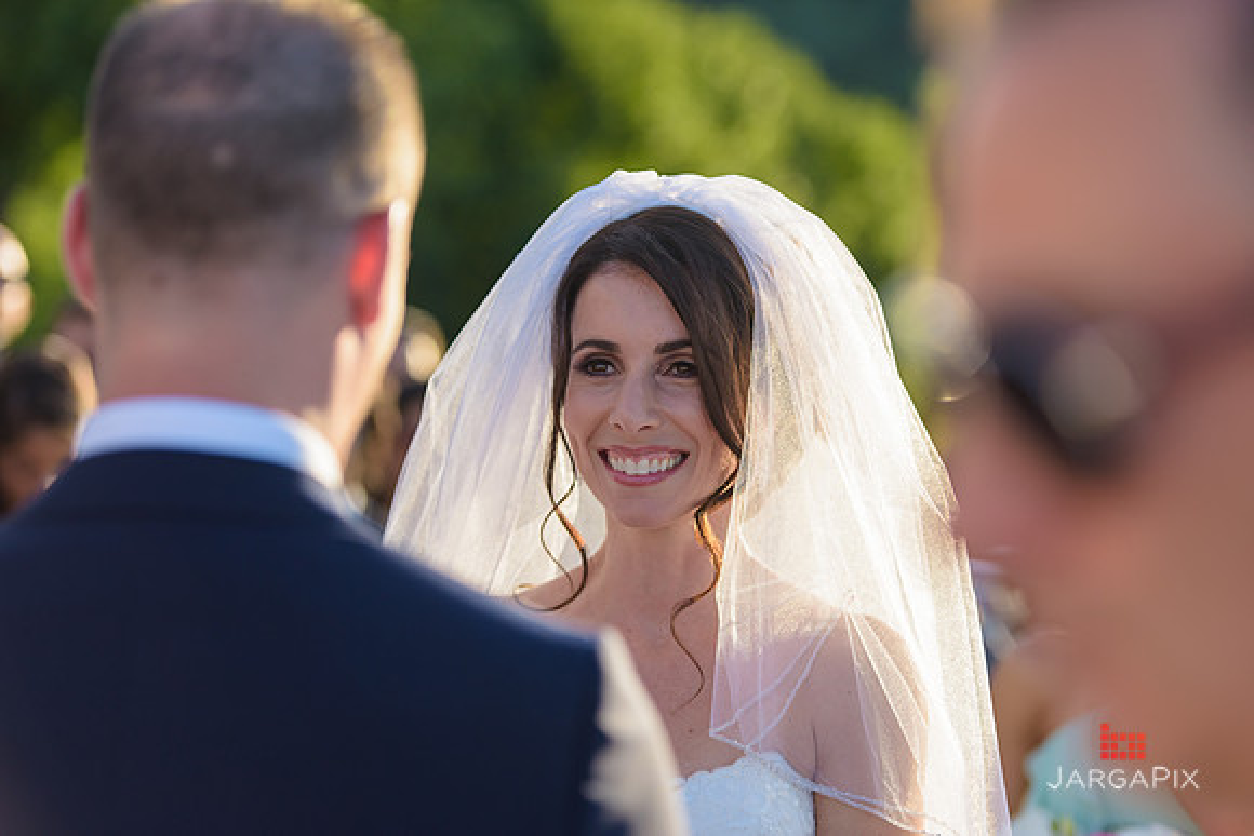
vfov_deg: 12.5
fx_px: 3832
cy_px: 418
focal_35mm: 110
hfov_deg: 18.6
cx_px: 627
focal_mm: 110
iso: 200
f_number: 3.2
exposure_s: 1/1600
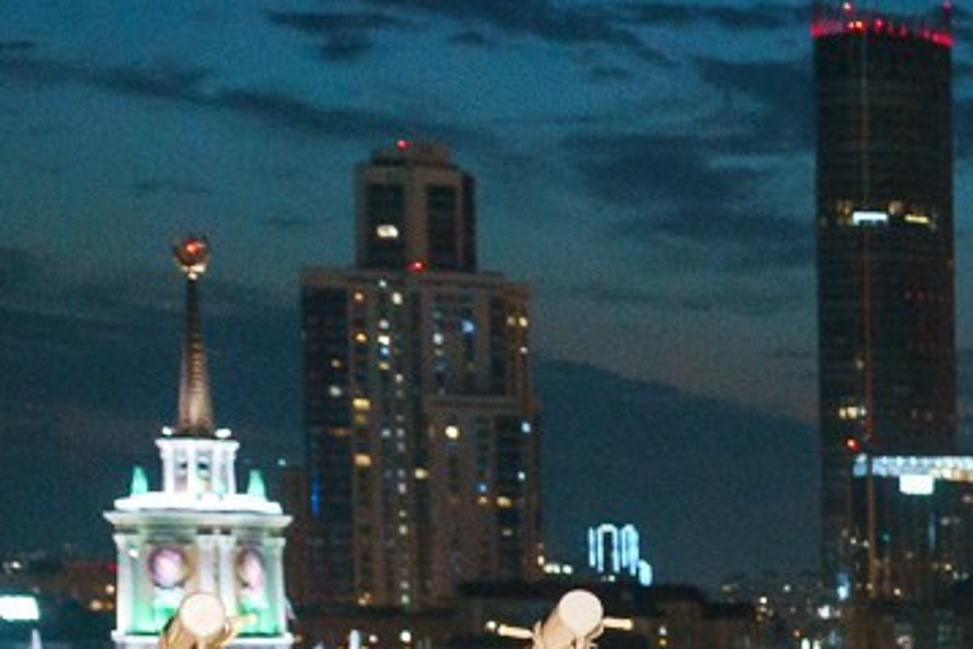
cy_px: 877
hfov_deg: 12.2
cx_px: 2351
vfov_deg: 10.0
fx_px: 3623
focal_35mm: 134
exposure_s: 1/50
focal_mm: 24
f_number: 2.8
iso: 4000
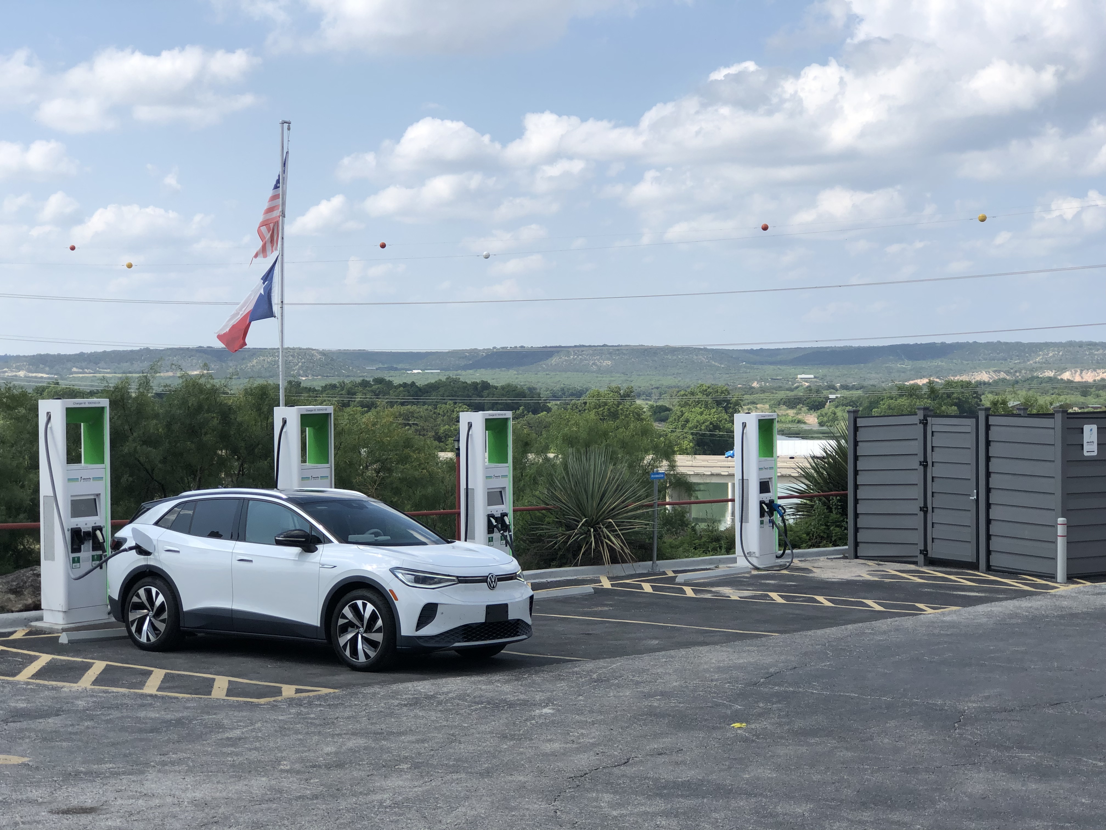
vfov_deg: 25.7
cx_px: 553
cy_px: 415
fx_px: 1821
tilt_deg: -1.4
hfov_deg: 33.8
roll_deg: +0.0
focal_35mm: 57
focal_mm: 6.6
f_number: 2.8
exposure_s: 1/857
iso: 20
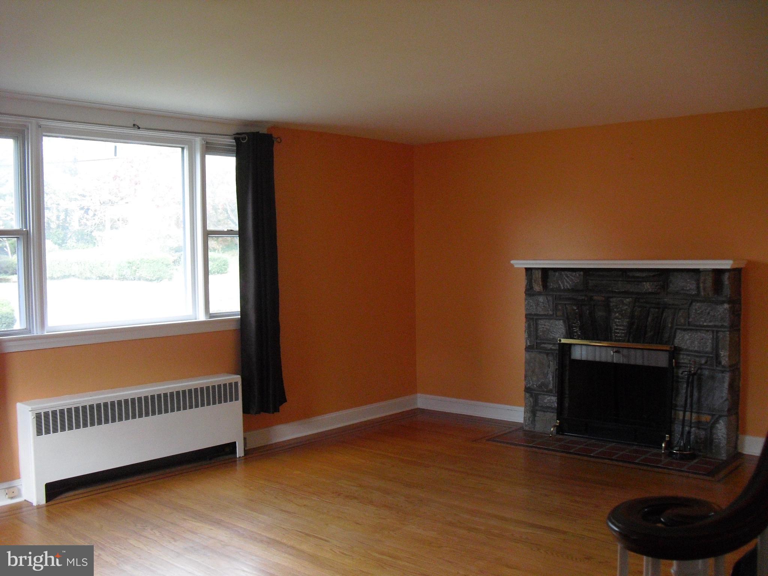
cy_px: 288
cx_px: 384
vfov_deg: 39.7
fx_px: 799
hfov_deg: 51.4
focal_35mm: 36
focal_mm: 6.3
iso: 400
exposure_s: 1/125
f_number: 3.1
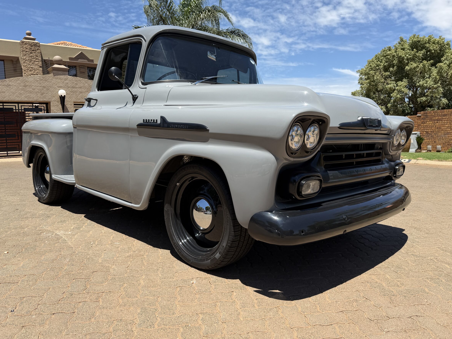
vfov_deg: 53.0
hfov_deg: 67.3
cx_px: 222
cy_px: 162
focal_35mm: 26
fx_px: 339
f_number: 1.78
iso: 80
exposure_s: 1/3584
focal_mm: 6.76
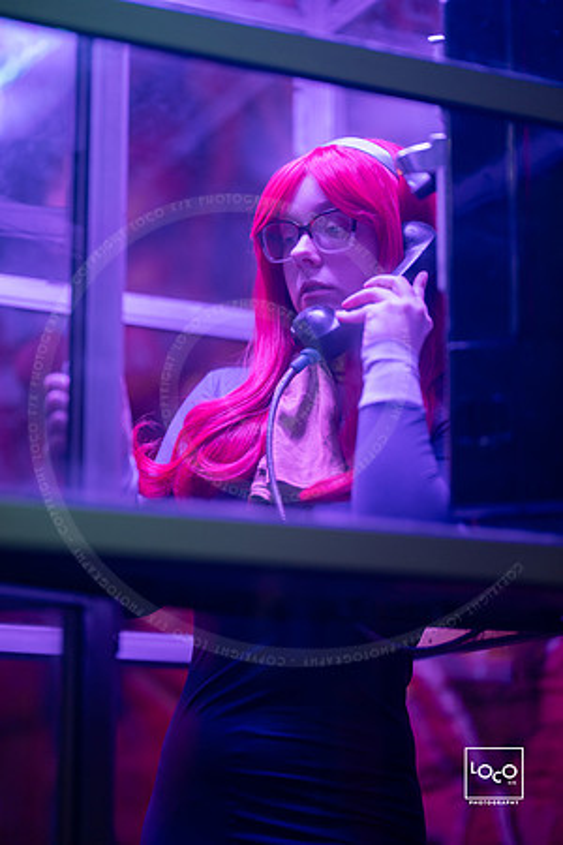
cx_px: 282
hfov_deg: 16.1
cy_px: 422
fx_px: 1994
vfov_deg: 23.9
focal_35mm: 85
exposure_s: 1/200
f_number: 1.3
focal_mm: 85
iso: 320
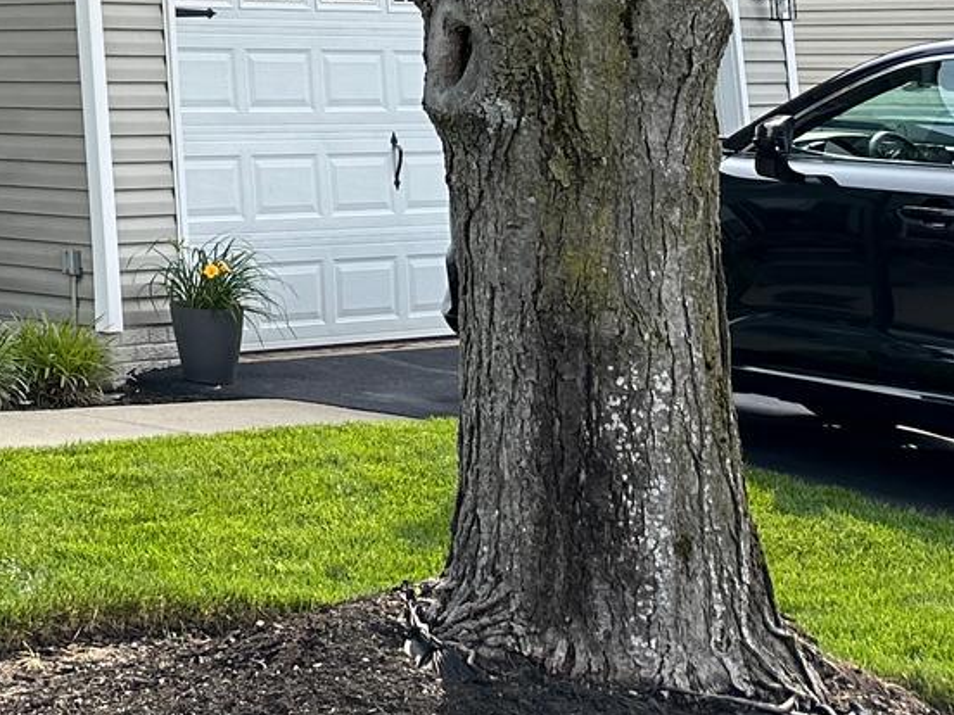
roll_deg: -0.5
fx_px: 2453
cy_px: -354
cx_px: -643
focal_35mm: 89
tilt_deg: +10.2
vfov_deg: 15.3
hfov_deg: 18.4
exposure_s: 1/935
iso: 80
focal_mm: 6.86
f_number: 1.78
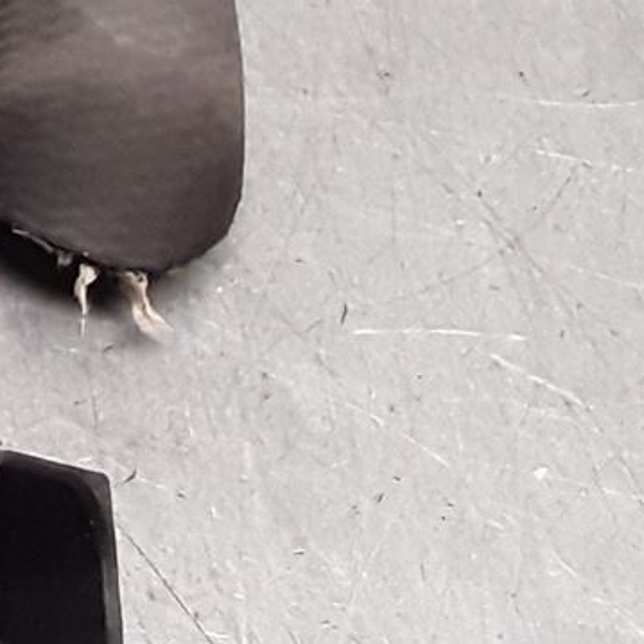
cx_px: -786
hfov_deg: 10.9
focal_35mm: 141
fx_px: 2968
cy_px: -86
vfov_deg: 12.2
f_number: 1.9
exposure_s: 1/100
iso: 100
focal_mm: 2.91
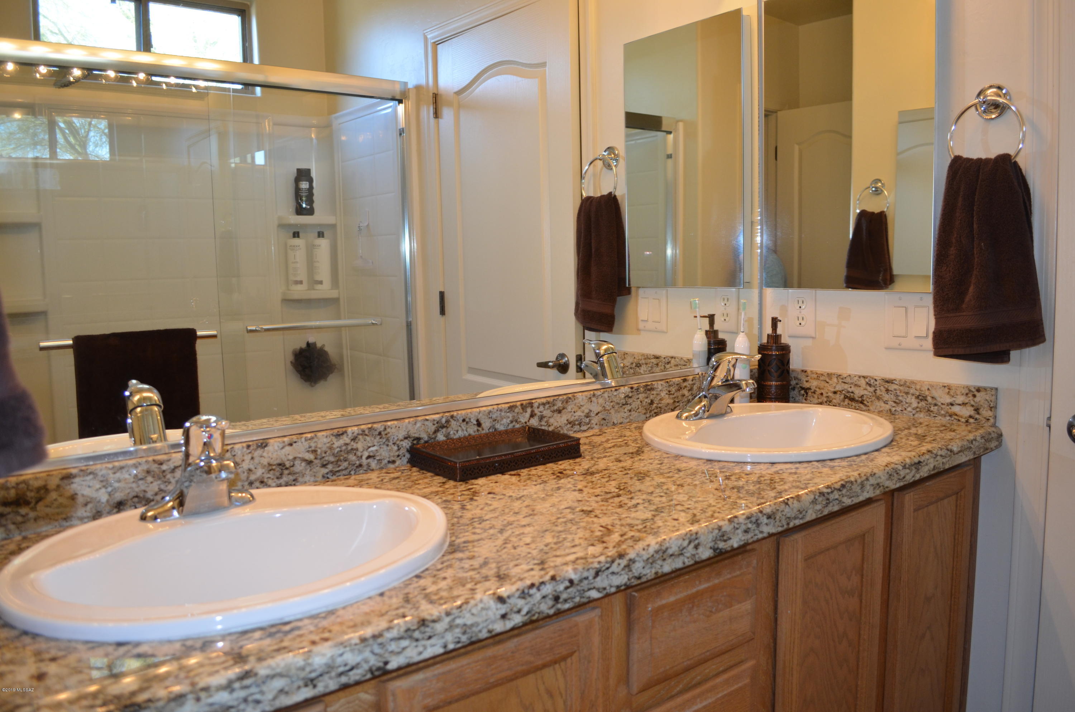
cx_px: 538
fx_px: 805
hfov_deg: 67.5
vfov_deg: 47.7
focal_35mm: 27
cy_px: 356
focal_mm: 18
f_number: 4
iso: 400
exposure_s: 1/60
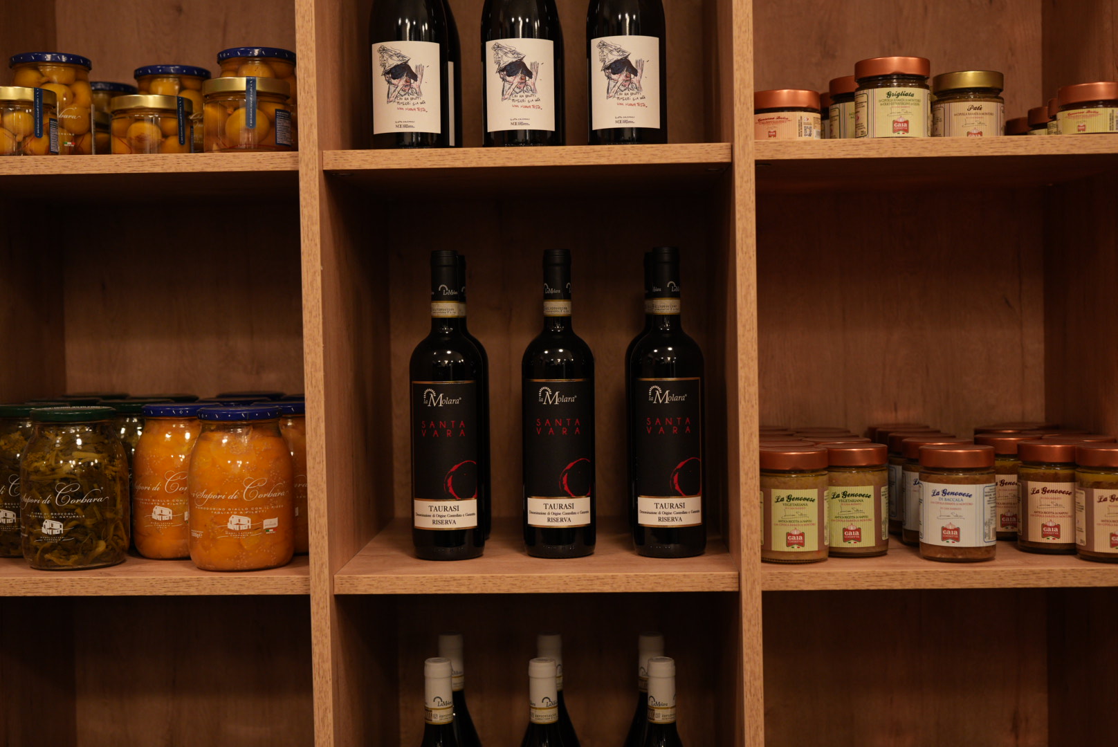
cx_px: 559
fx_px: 1554
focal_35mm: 50
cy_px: 374
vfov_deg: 27.0
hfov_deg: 39.6
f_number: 2.8
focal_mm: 50
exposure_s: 1/250
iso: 2000
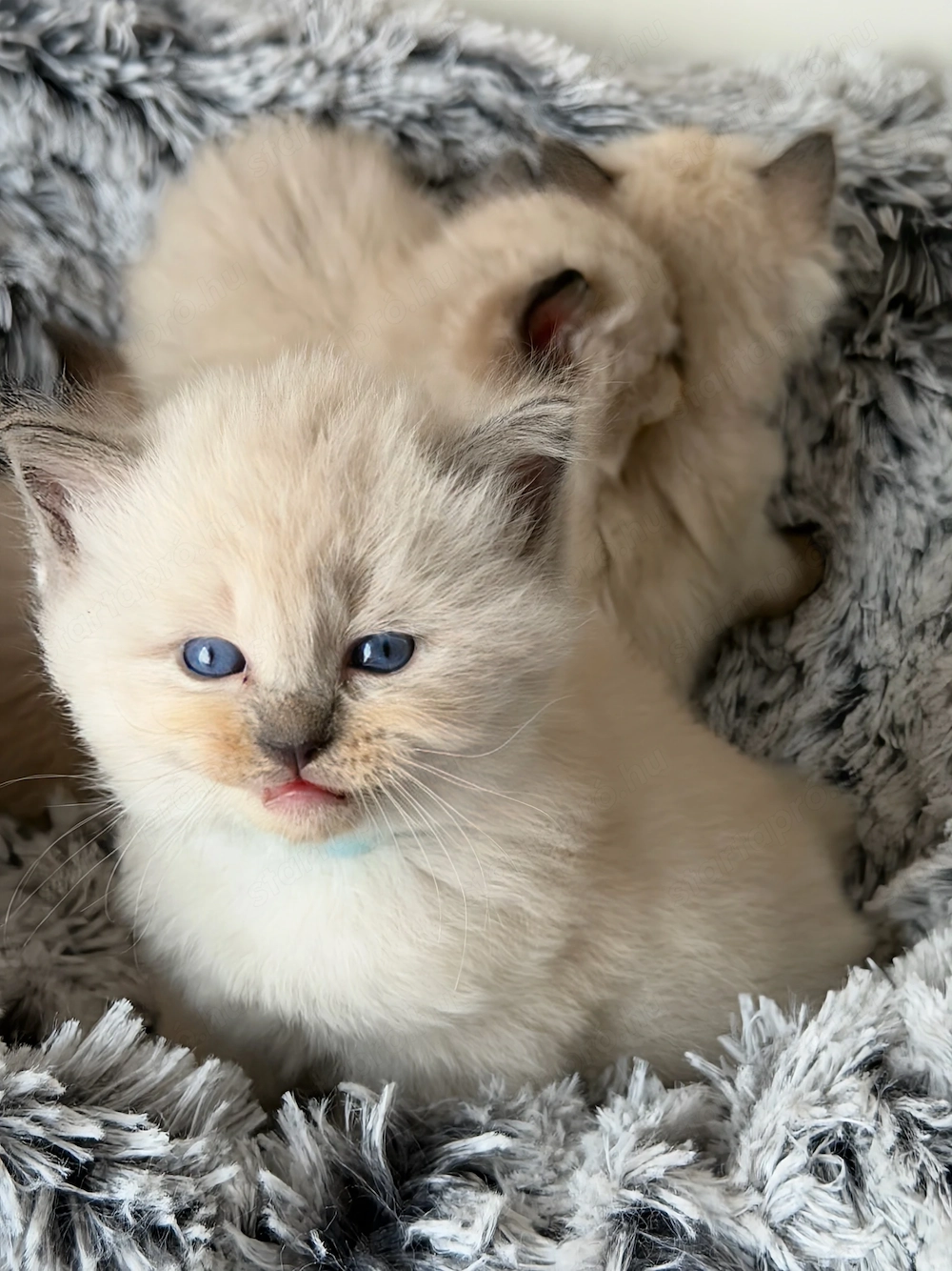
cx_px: 476
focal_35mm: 48
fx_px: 1761
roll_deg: -6.8
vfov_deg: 39.7
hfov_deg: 30.3
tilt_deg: -27.1
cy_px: 636
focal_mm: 6.76
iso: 100
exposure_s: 1/73
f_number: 1.78
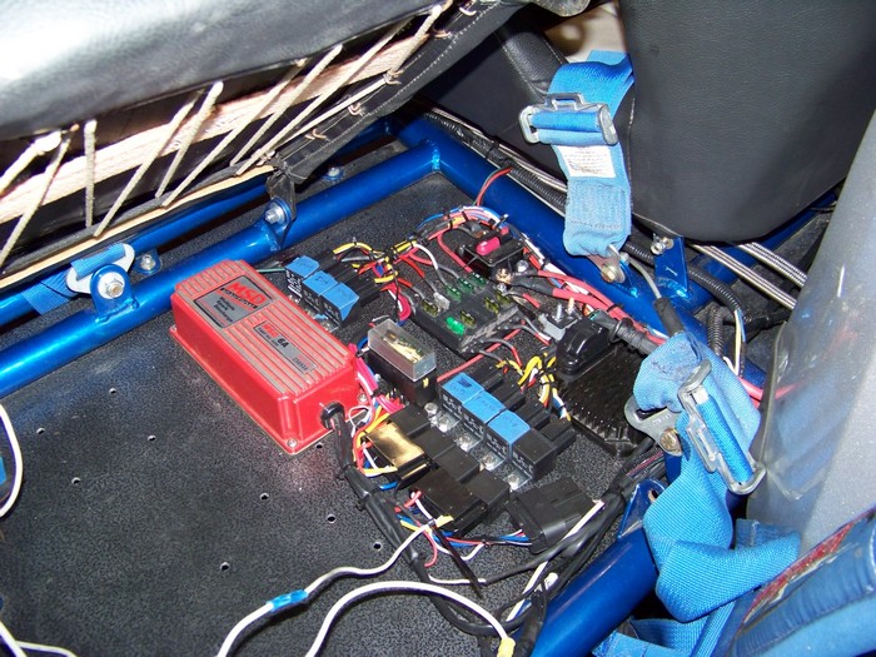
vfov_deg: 39.7
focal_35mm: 36
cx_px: 438
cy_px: 328
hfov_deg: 51.4
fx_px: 911
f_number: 2.8
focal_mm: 5.85
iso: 200
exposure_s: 1/30
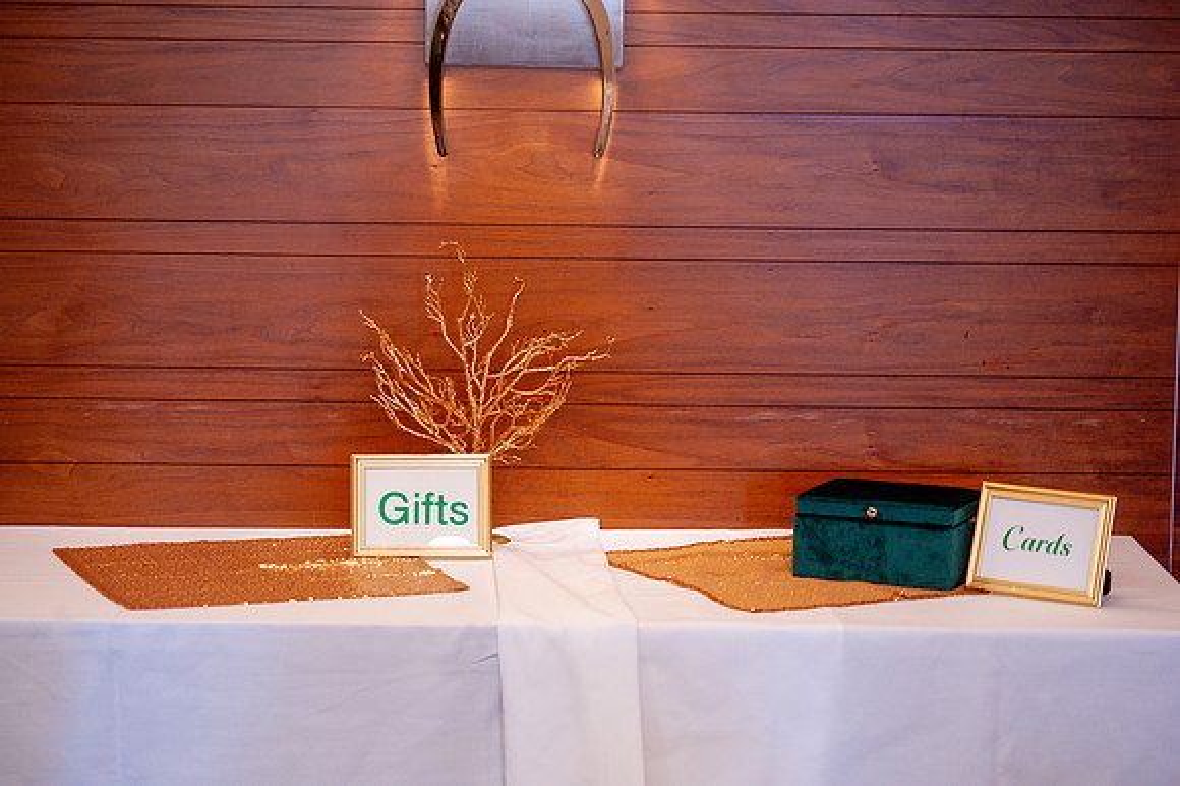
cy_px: 393
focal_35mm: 105
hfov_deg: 19.5
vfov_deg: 13.0
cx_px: 590
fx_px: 3440
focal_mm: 105
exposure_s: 1/100
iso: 2000
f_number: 4
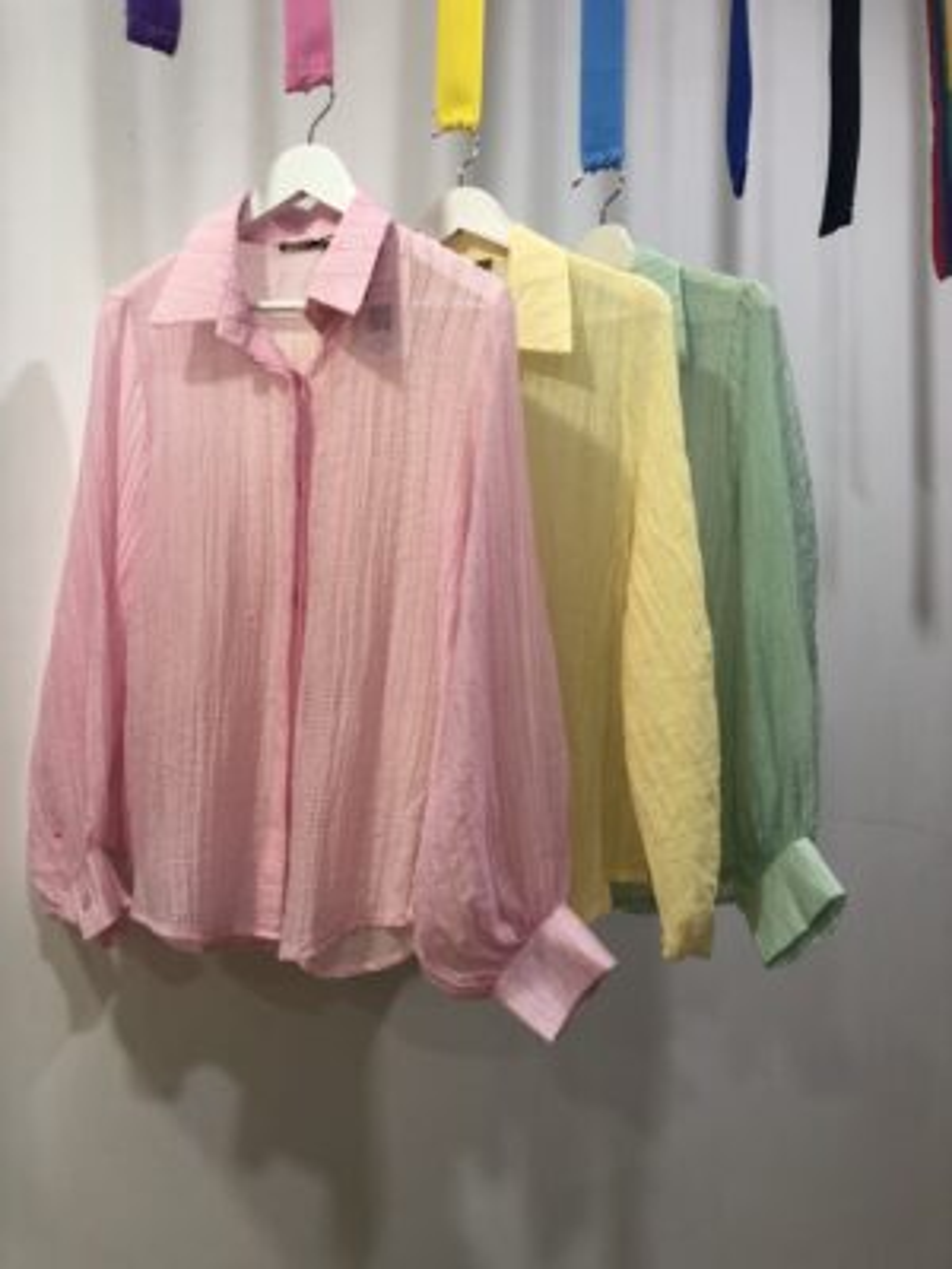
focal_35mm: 28
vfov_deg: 63.4
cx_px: 476
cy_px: 634
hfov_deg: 49.7
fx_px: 1027
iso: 40
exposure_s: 1/24
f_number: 1.8
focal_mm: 3.99
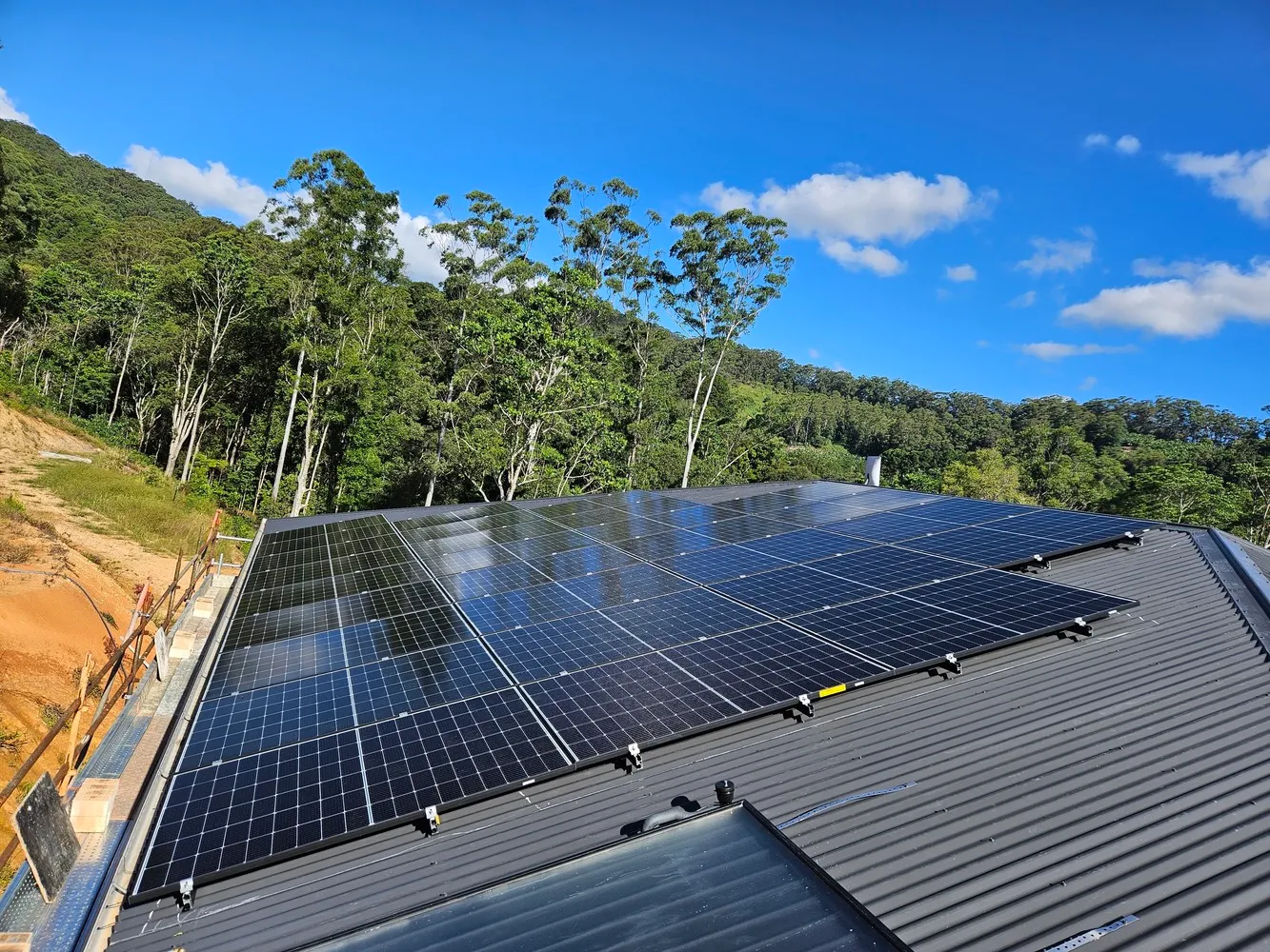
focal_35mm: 23
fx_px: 844
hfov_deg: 73.9
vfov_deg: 58.9
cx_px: 635
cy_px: 476
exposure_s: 1/1387
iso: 25
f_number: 1.8
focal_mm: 5.4
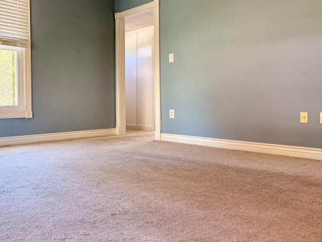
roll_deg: +0.5
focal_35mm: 34
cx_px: 104
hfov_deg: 52.8
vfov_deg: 41.7
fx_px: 316
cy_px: 104
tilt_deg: -0.7
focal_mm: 6.76
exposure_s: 1/120
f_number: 1.78
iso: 160
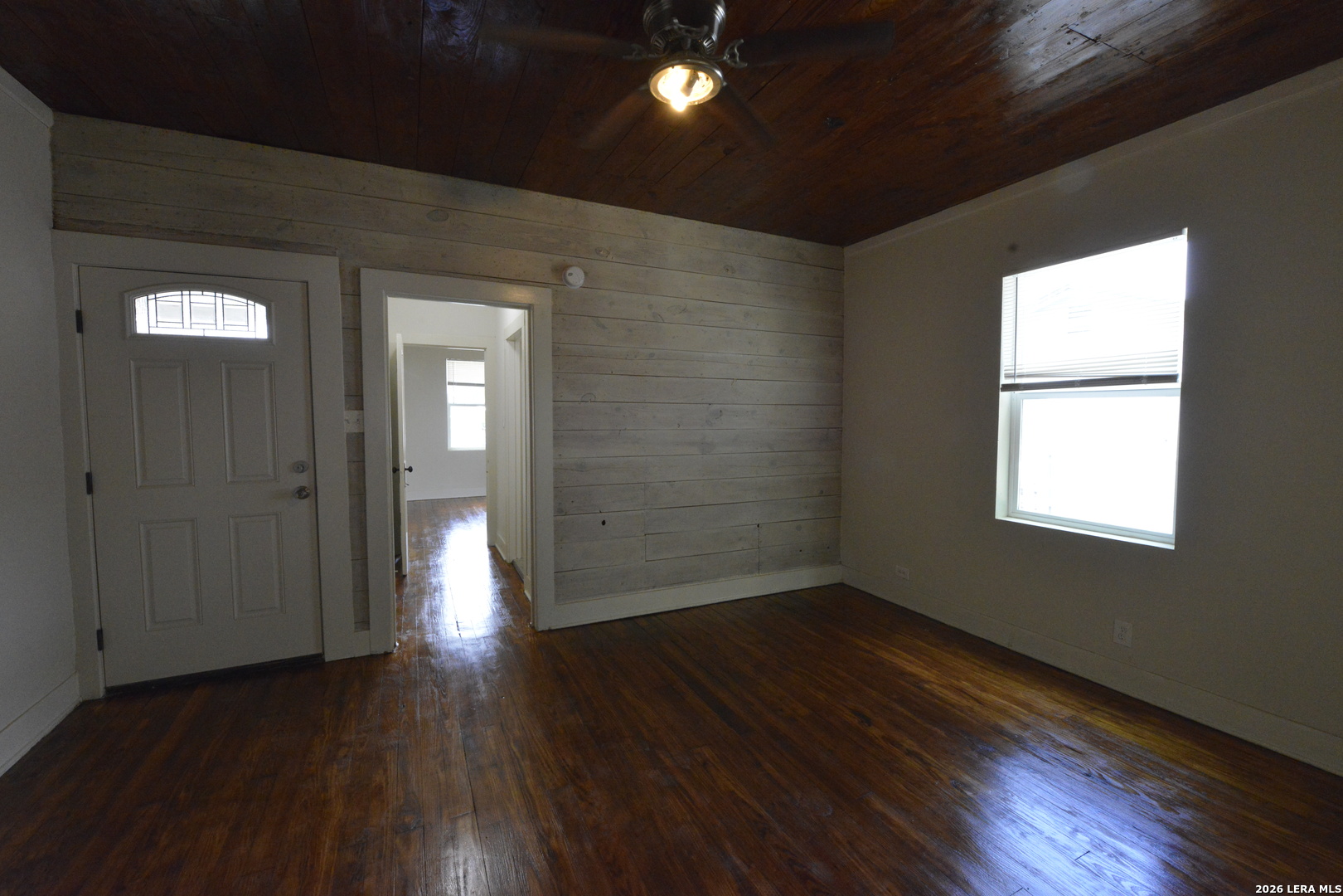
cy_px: 448
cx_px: 672
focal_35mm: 15
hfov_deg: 100.4
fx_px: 560
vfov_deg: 77.3
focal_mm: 15
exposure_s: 1/100
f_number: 11
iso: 6400
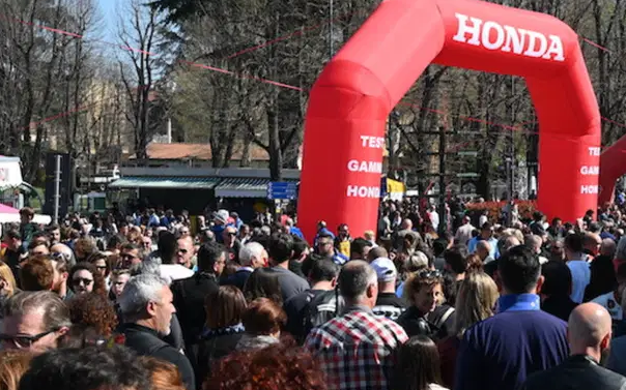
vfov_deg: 15.7
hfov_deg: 23.9
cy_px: 181
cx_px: 618
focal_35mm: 83
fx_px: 1415
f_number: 11
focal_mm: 41
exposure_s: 1/125
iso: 110
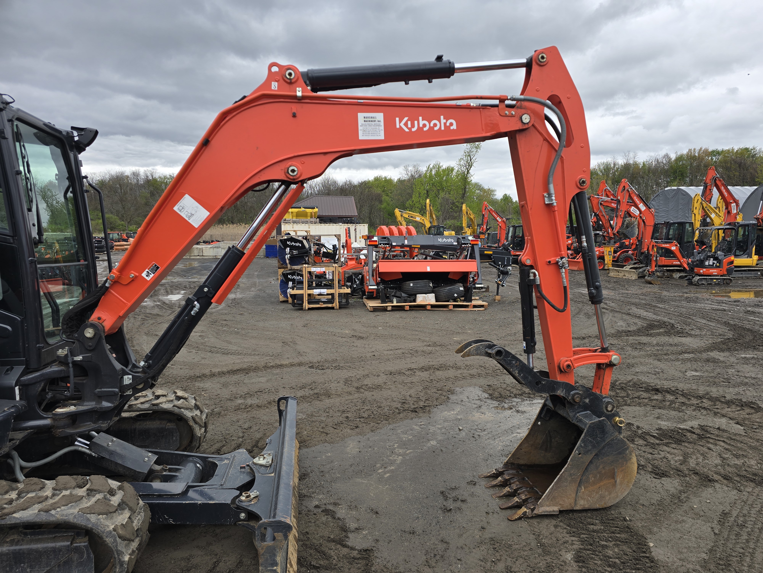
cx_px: 382
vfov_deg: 58.9
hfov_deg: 73.9
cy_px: 286
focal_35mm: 23
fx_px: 507
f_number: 1.7
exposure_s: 1/382
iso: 12
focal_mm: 6.3
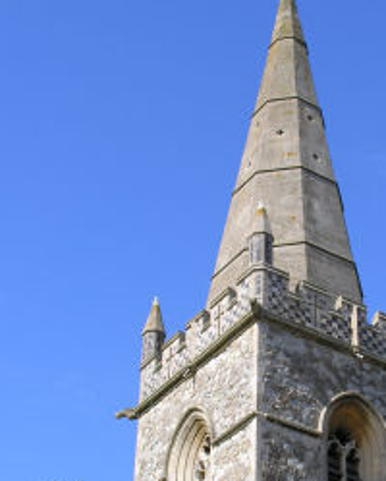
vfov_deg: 21.1
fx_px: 1282
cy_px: 350
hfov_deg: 17.1
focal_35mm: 90
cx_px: 263
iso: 50
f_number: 6.2
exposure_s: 1/152
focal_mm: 12.7
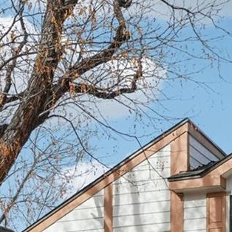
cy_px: 287
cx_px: 211
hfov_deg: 18.1
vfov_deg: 17.5
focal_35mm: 94
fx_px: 715
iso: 800
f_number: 8
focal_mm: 14.5
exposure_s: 1/1000
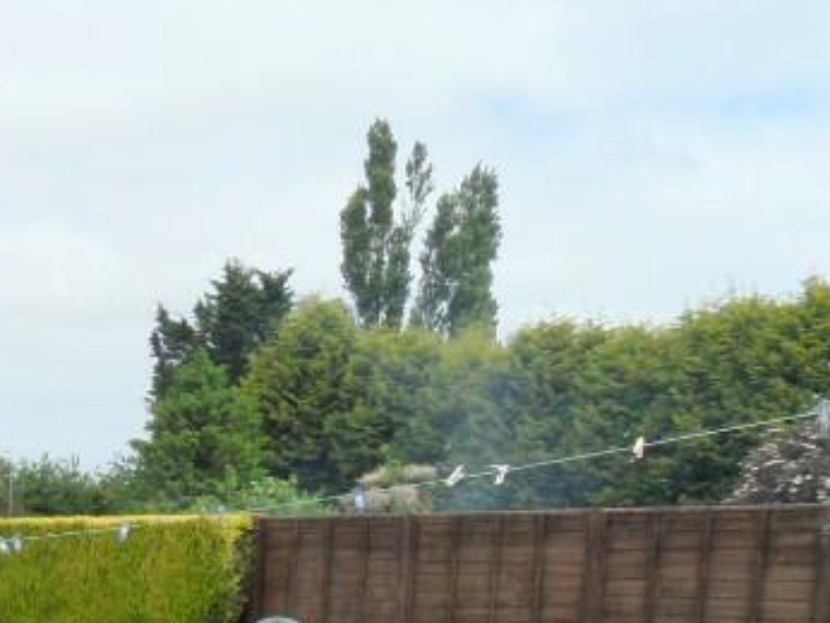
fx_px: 1704
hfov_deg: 23.6
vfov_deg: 18.9
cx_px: -297
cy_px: 865
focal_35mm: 71
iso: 80
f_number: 4.6
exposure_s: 1/500
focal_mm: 3.9
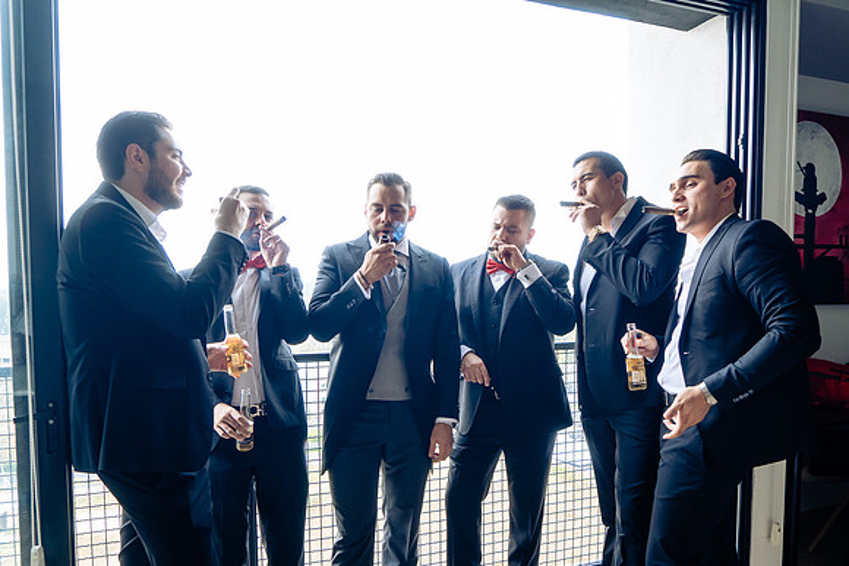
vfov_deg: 47.8
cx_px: 455
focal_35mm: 27
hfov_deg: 67.2
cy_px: 319
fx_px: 638
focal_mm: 24
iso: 640
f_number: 4
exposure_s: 1/200
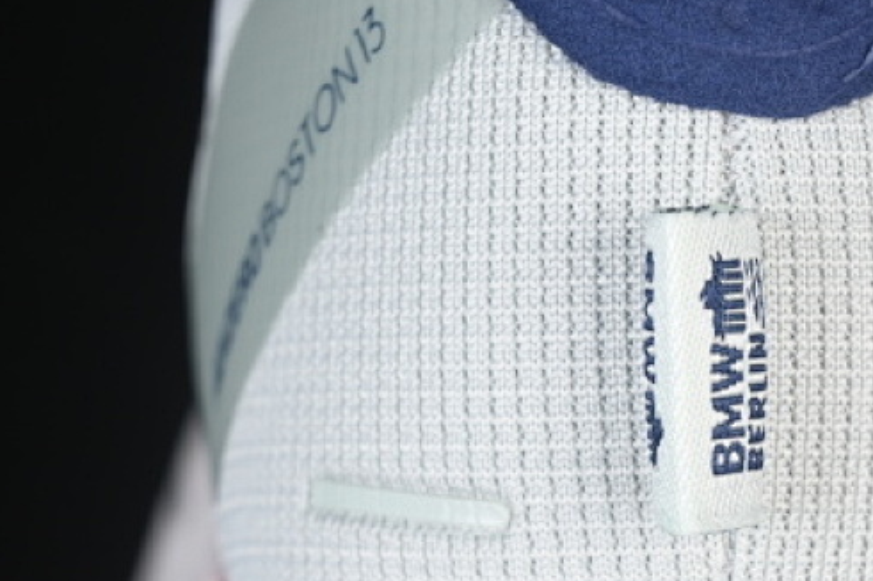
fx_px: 4000
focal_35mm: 165
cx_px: 681
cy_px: 490
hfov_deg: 12.4
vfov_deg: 8.3
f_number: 7.1
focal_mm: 50
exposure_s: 1/80
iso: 160
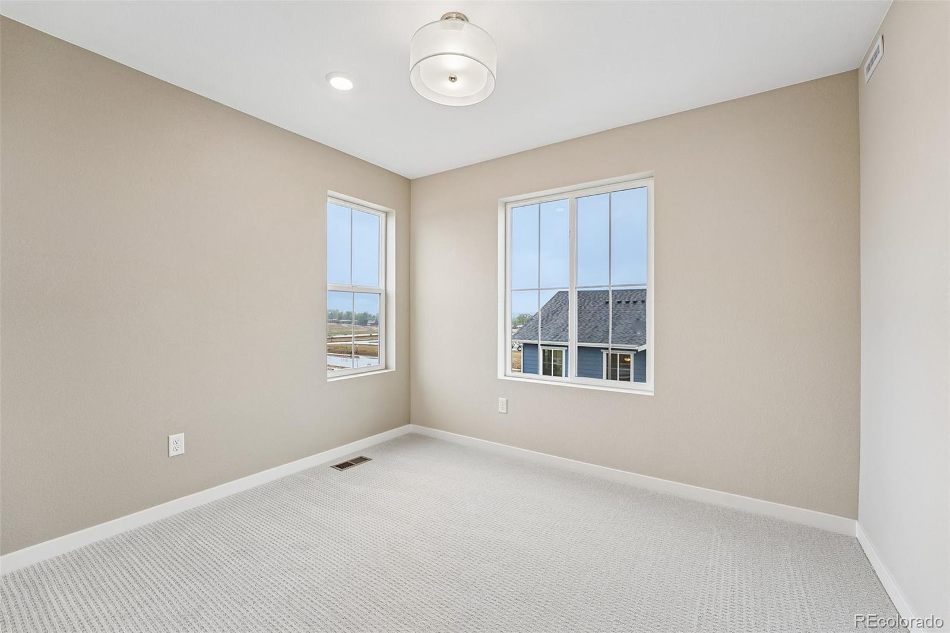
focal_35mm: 14
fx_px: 369
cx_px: 475
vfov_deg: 81.2
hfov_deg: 104.3
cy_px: 316
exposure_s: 1/30
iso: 160
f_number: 8
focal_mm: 14
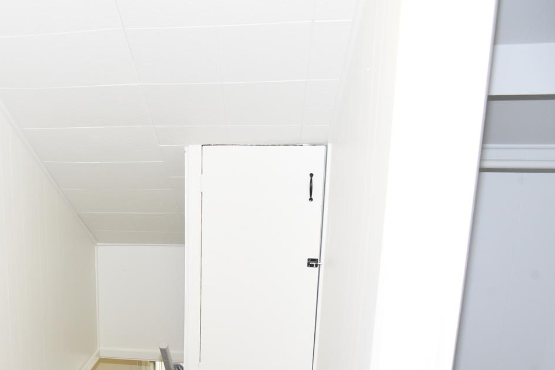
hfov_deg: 48.4
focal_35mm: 38
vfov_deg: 34.5
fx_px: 586
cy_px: 267
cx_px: 127
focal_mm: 24
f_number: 6.3
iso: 4000
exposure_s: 1/160
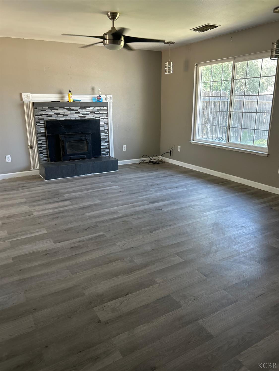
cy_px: 186
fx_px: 279
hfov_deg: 53.1
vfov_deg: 67.3
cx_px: 140
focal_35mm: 26
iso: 125
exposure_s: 1/71
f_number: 1.5
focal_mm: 5.7
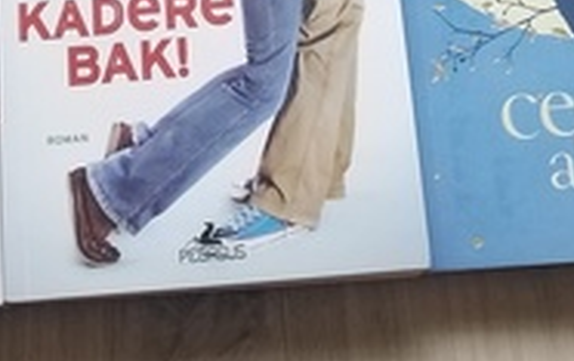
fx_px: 1599
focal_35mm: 102
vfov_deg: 11.7
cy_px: -333
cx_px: 216
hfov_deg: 20.3
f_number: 1.8
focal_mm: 3.62
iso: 373
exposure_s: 1/24
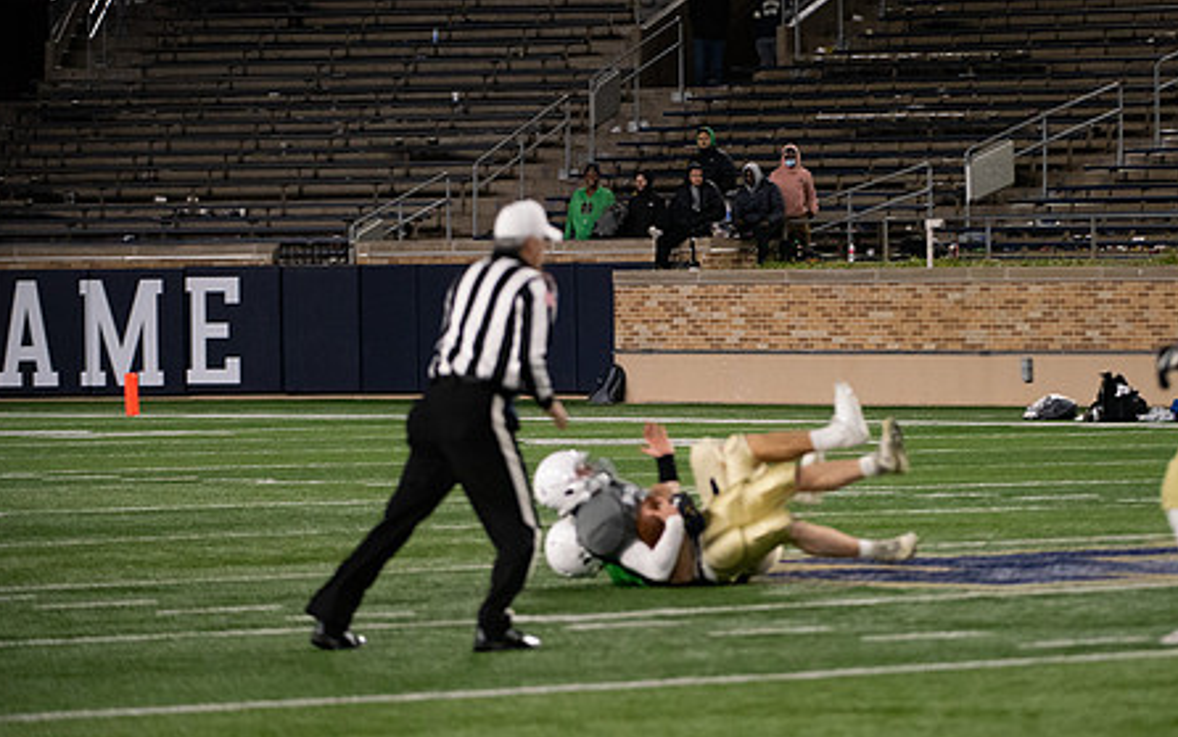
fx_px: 8510
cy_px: 466
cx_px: 710
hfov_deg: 7.9
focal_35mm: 265
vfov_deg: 5.0
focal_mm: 200
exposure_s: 1/500
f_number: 4
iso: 3600
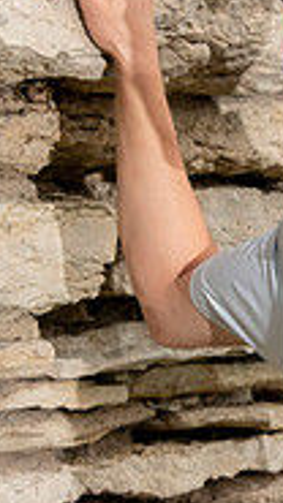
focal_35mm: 199
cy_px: 294
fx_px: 2656
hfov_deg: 6.1
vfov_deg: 10.8
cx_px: 381
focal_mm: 78
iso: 2000
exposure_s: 1/160
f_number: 10
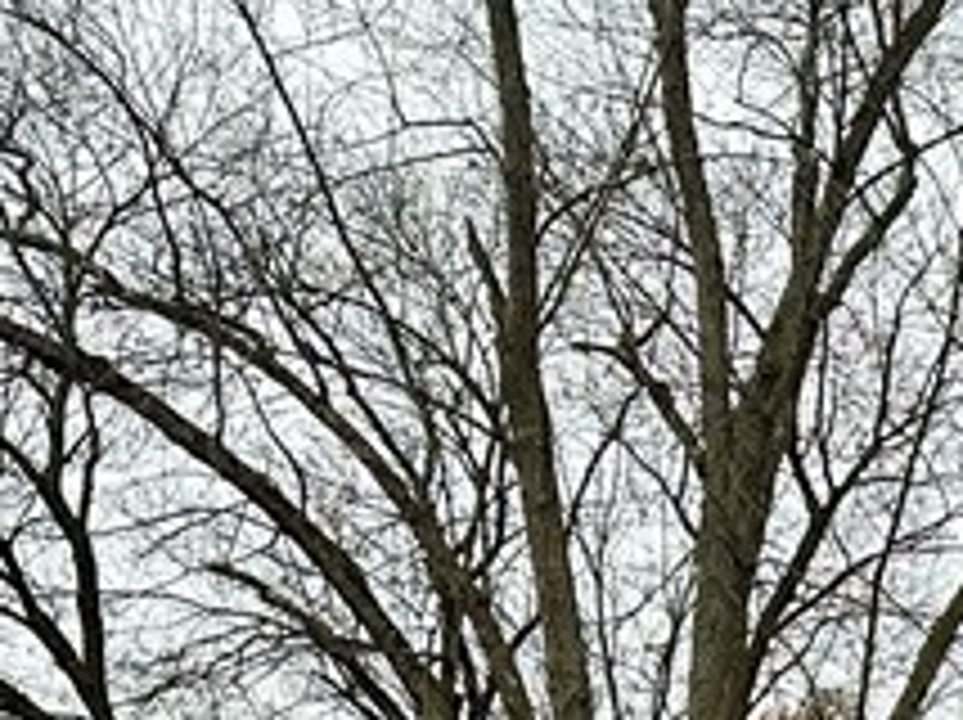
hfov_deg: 14.6
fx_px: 3196
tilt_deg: +0.3
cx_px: 1827
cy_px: 1467
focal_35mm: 115
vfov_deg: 11.5
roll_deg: -0.9
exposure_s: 1/469
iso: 80
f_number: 1.78
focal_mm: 6.86
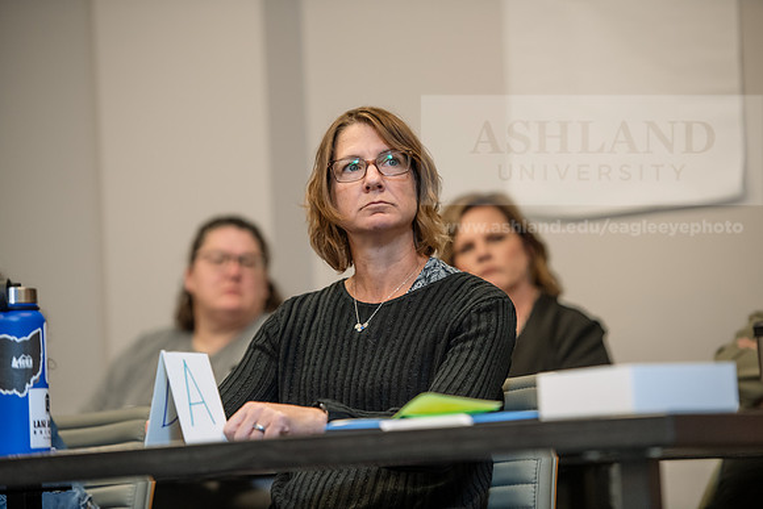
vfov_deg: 9.5
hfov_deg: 14.2
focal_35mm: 145
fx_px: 3074
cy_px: 254
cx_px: 382
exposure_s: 1/200
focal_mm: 145
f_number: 2.8
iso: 1000
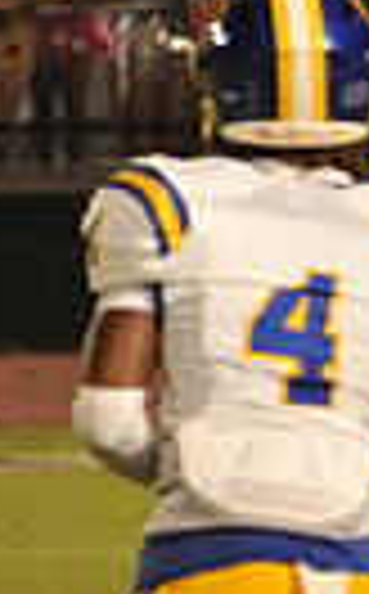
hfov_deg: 1.4
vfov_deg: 2.3
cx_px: 1233
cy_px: 374
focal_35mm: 898
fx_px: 14513
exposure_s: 1/200
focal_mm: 200
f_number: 5.6
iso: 5000
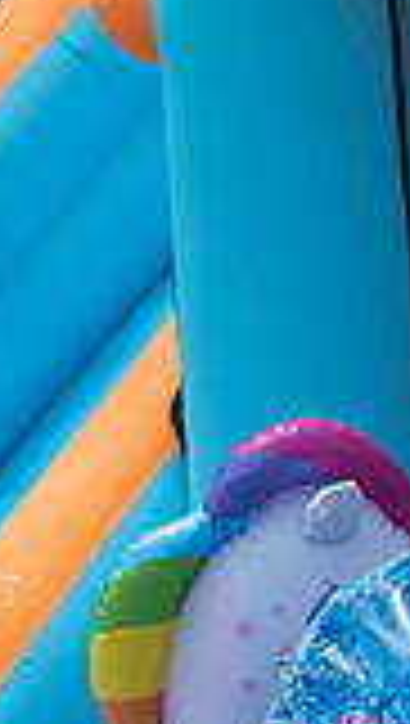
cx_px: 1257
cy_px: 588
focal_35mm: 258
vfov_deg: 8.3
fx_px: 4968
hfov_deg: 4.5
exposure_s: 1/1000
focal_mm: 66
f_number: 7.1
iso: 400
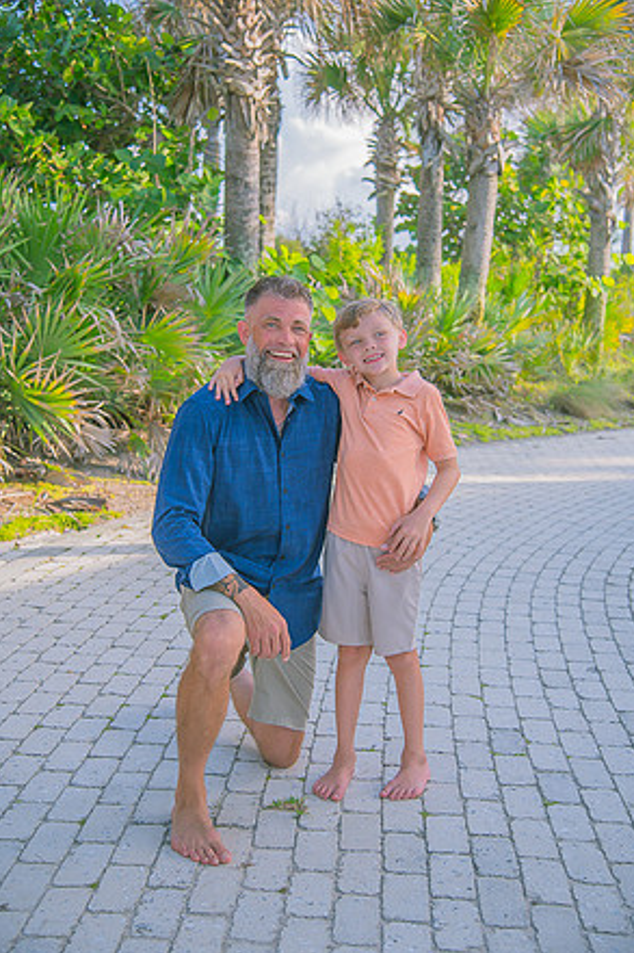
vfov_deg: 41.9
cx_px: 319
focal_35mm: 47
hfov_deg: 28.6
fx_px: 1242
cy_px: 470
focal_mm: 46
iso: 250
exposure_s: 1/200
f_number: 4
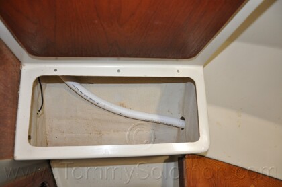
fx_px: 211
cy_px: 94
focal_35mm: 27
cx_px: 141
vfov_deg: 47.7
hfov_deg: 67.5
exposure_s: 1/60
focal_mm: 18
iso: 800
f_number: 3.5
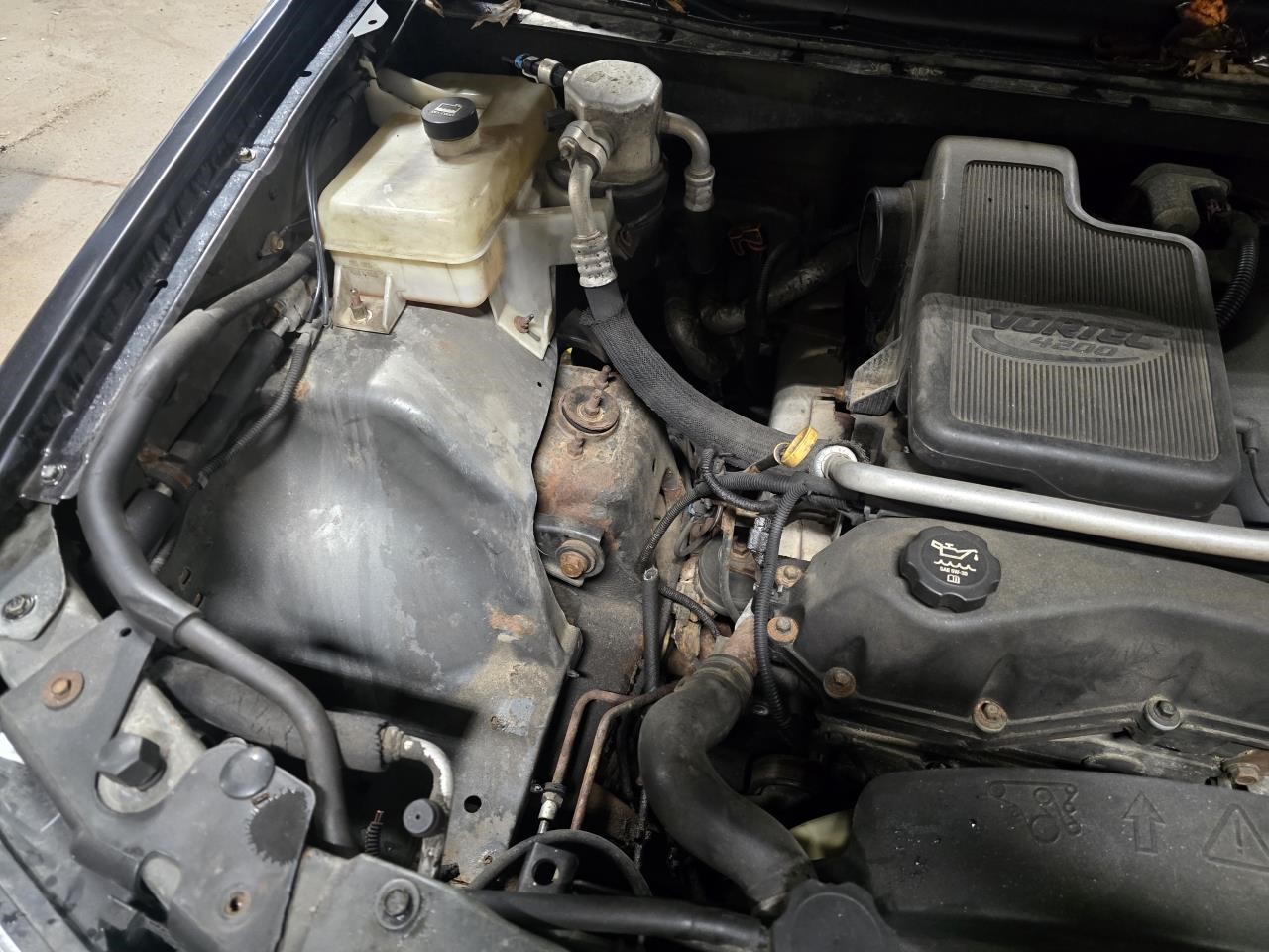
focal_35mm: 23
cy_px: 476
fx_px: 843
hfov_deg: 73.9
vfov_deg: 58.9
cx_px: 634
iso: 1250
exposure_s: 1/60
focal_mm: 6.3
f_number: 1.7
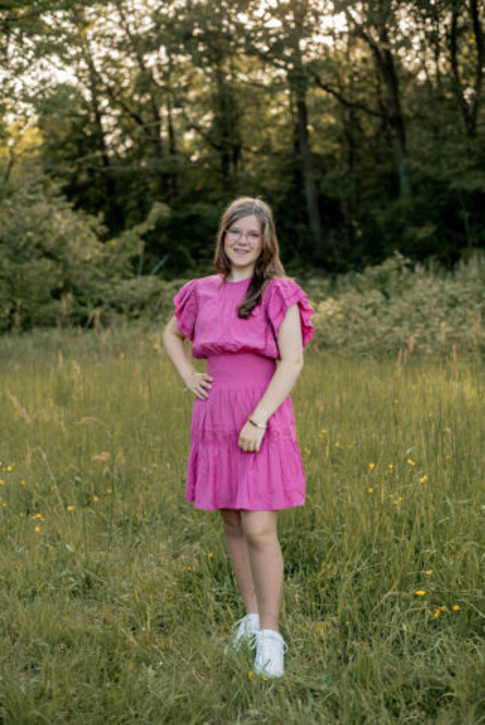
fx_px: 1009
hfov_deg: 27.0
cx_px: 242
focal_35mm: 50
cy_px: 362
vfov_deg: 39.6
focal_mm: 50
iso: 400
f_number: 2.5
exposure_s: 1/800
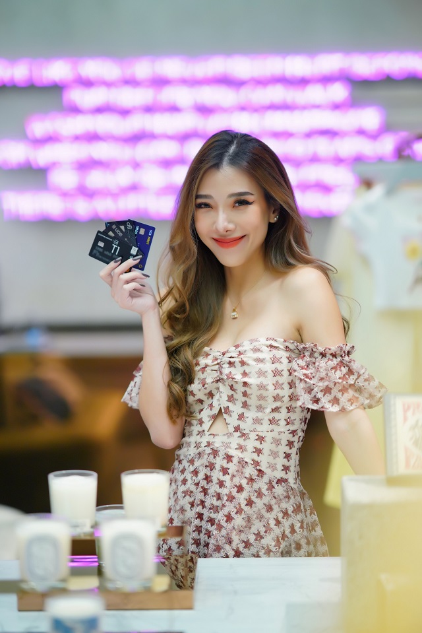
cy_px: 316
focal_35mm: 85
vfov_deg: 23.9
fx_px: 1493
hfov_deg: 16.1
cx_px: 211
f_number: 1.6
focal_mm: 85
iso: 2000
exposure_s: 1/800
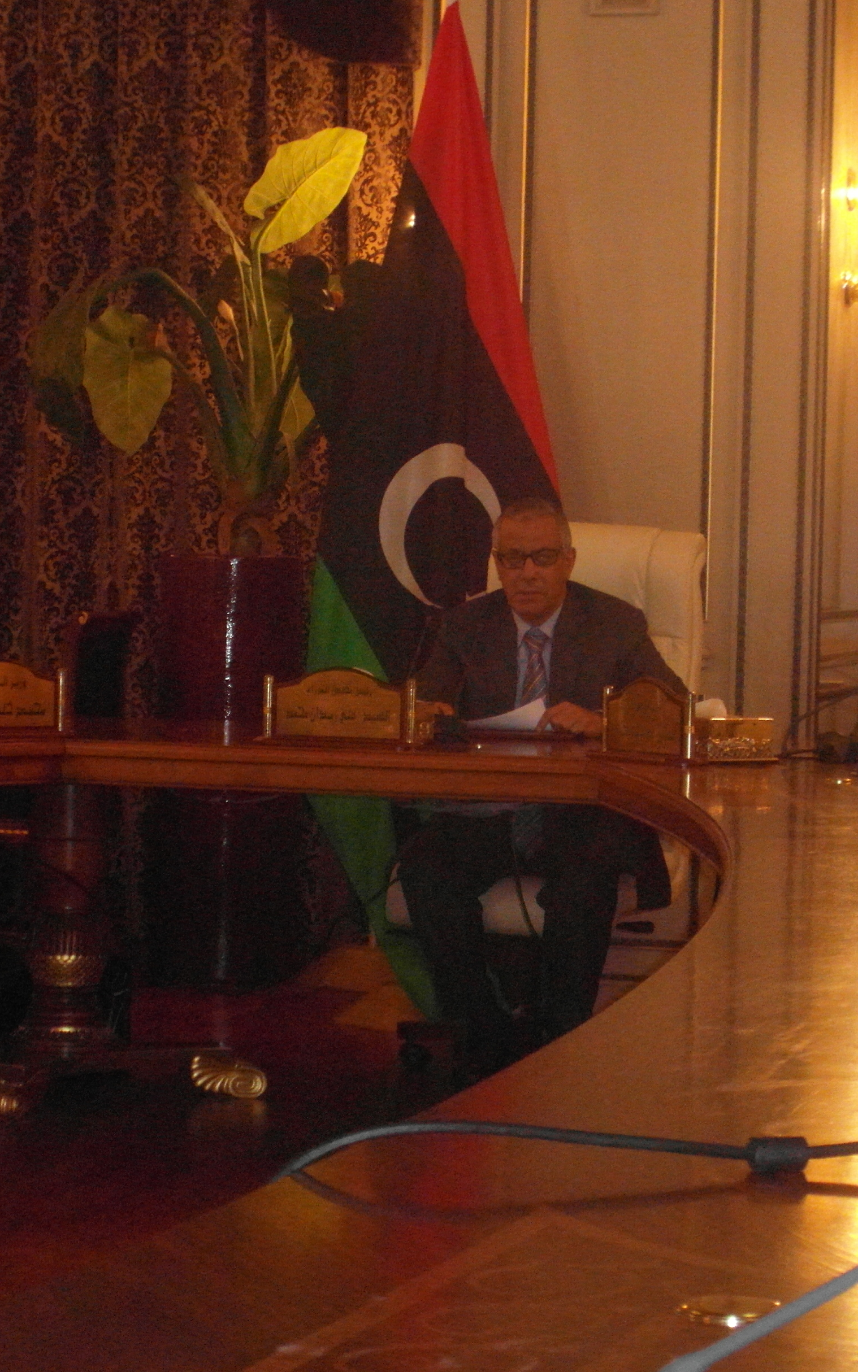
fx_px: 3891
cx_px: 311
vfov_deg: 20.0
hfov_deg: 12.6
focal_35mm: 104
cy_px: 682
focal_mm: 11.9
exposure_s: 1/45
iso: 640
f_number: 4.2
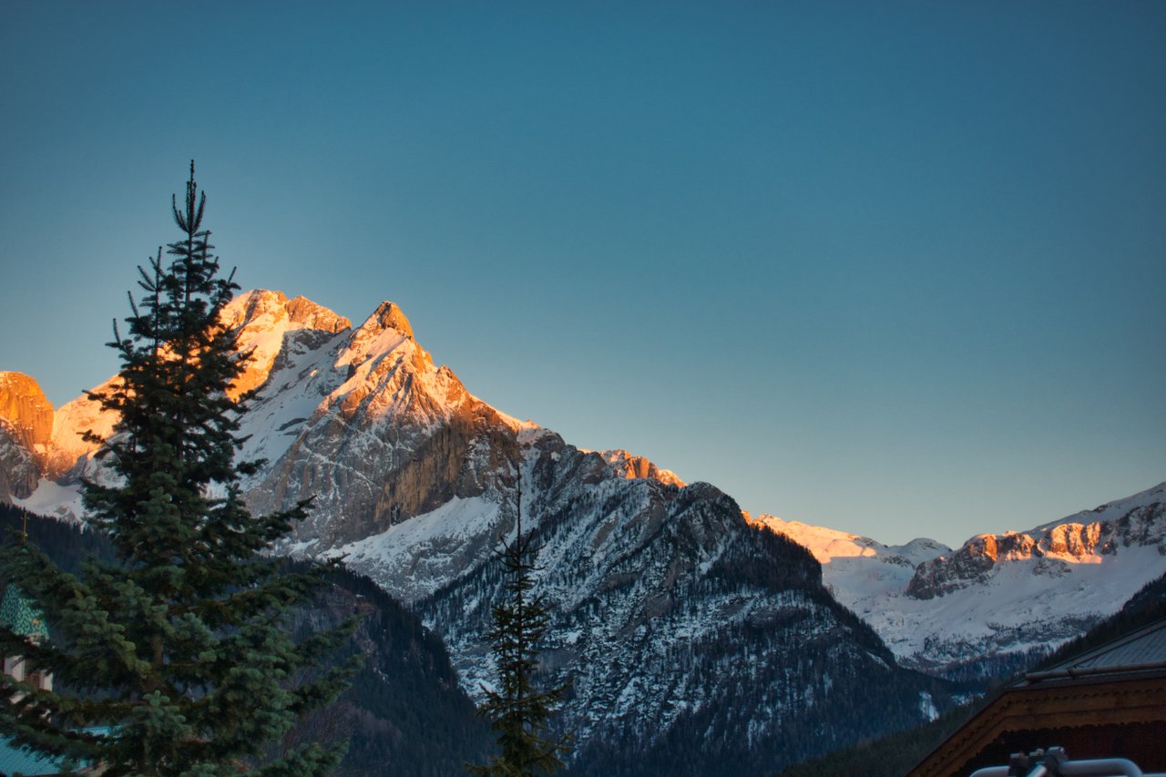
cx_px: 583
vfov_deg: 19.5
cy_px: 388
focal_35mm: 70
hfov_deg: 28.8
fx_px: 2267
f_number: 4
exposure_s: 1/160
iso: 125
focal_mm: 25.7
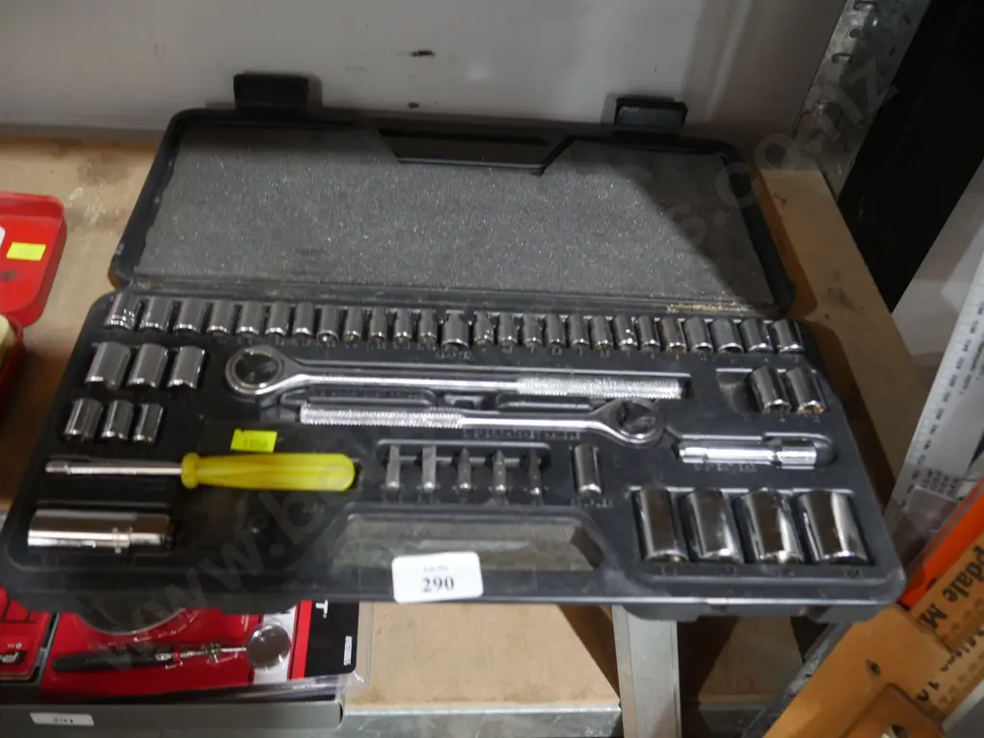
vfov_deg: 46.8
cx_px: 492
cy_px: 369
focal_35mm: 30
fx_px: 853
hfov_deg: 60.0
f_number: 3.6
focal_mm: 15
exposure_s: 1/60
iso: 1250
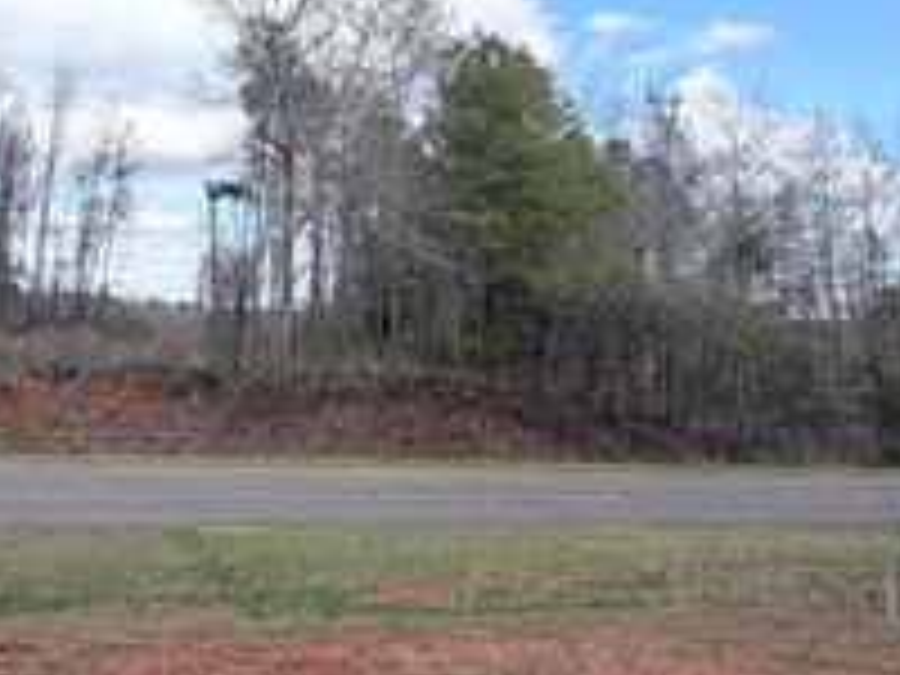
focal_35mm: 35
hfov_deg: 51.4
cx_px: 279
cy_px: 119
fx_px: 910
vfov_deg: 38.9
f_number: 2.2
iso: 32
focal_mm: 2.22
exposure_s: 1/770
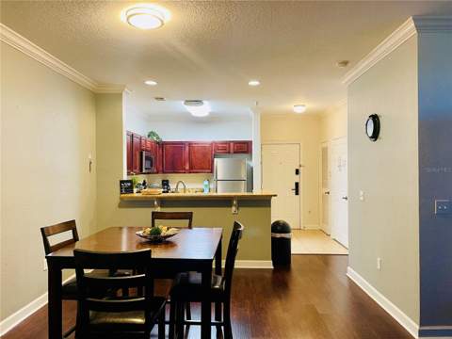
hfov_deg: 67.3
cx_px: 226
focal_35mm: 26
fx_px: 339
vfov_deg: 53.1
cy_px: 170
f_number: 1.6
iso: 200
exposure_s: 1/60
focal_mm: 4.2
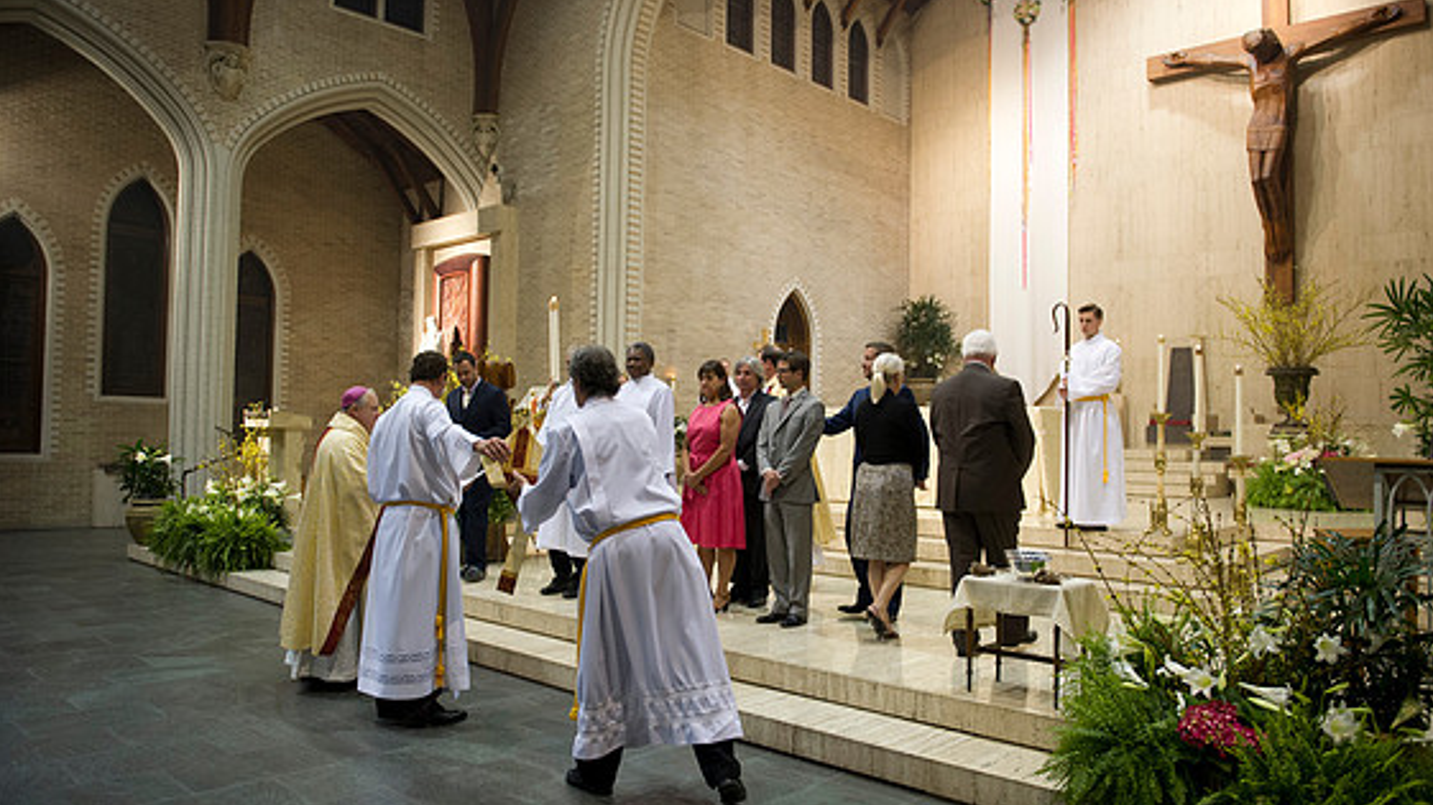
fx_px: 988
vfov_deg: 44.3
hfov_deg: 71.9
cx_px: 731
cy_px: 399
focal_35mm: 26
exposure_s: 1/80
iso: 1600
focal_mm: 24
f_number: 2.8
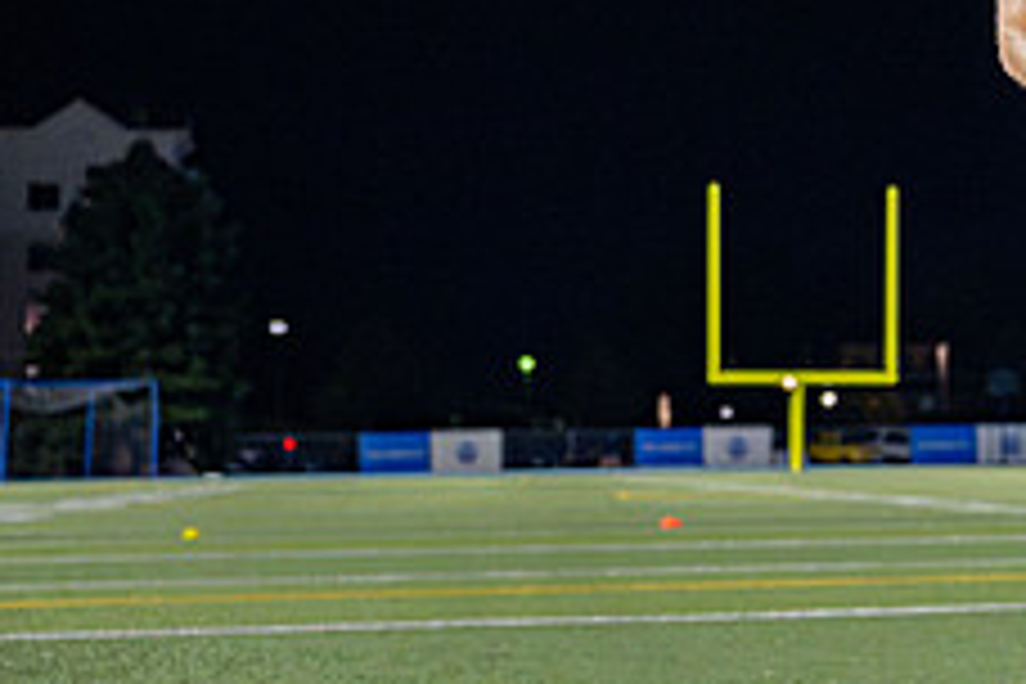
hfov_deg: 19.0
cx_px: 1142
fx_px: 2935
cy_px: 280
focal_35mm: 103
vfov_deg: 13.3
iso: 2000
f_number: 2.8
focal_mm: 37
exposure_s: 1/250
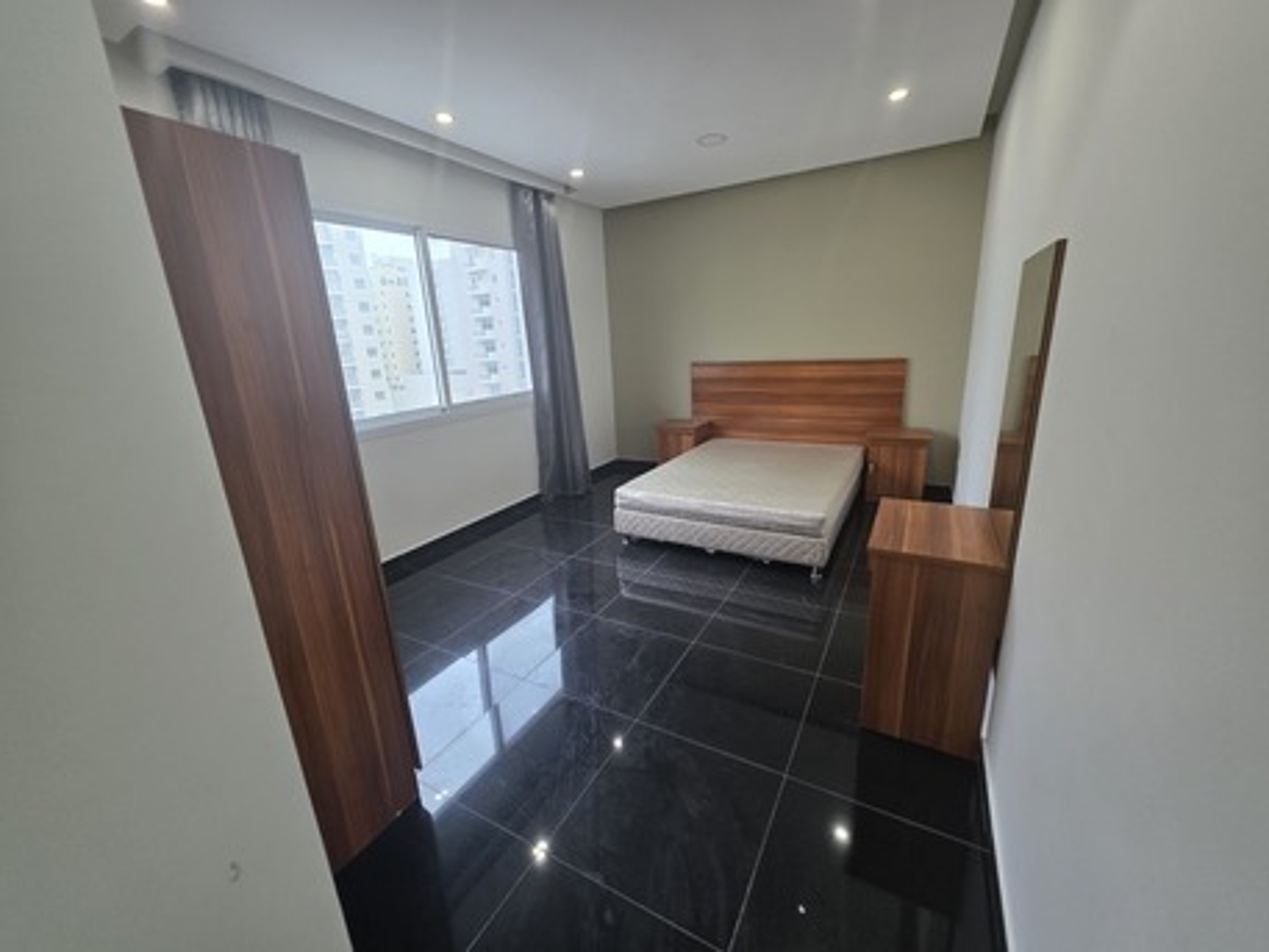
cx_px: 634
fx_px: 477
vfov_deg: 89.9
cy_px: 476
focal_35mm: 13
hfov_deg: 106.2
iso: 100
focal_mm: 2.2
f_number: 1.9
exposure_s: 1/100
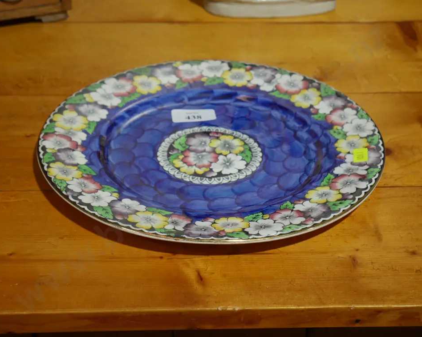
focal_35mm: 78
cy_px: 170
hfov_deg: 24.4
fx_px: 974
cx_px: 202
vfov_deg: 19.7
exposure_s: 1/80
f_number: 5.5
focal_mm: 37
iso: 640
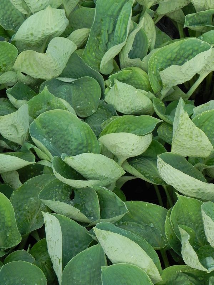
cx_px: 107
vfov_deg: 18.7
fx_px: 865
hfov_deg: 14.1
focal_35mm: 105
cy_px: 142
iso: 160
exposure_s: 1/400
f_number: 4.5
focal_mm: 18.8
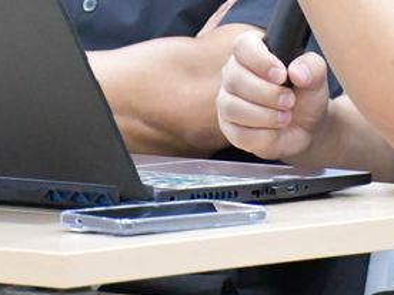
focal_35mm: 668
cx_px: 358
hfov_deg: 3.0
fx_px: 7603
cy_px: -152
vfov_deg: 2.2
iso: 12800
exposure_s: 1/100
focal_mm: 125
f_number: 6
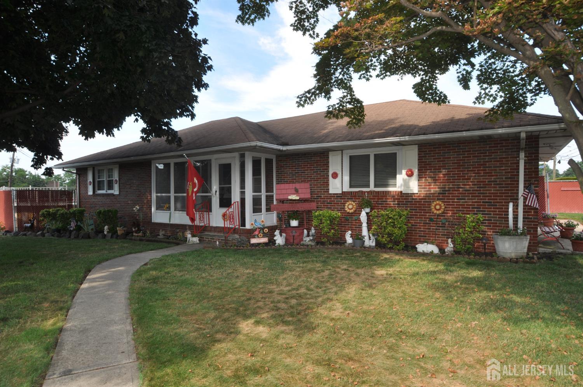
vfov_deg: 59.3
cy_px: 194
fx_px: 340
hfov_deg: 81.3
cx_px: 292
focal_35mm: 21
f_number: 8
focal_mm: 14
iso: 200
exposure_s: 1/200
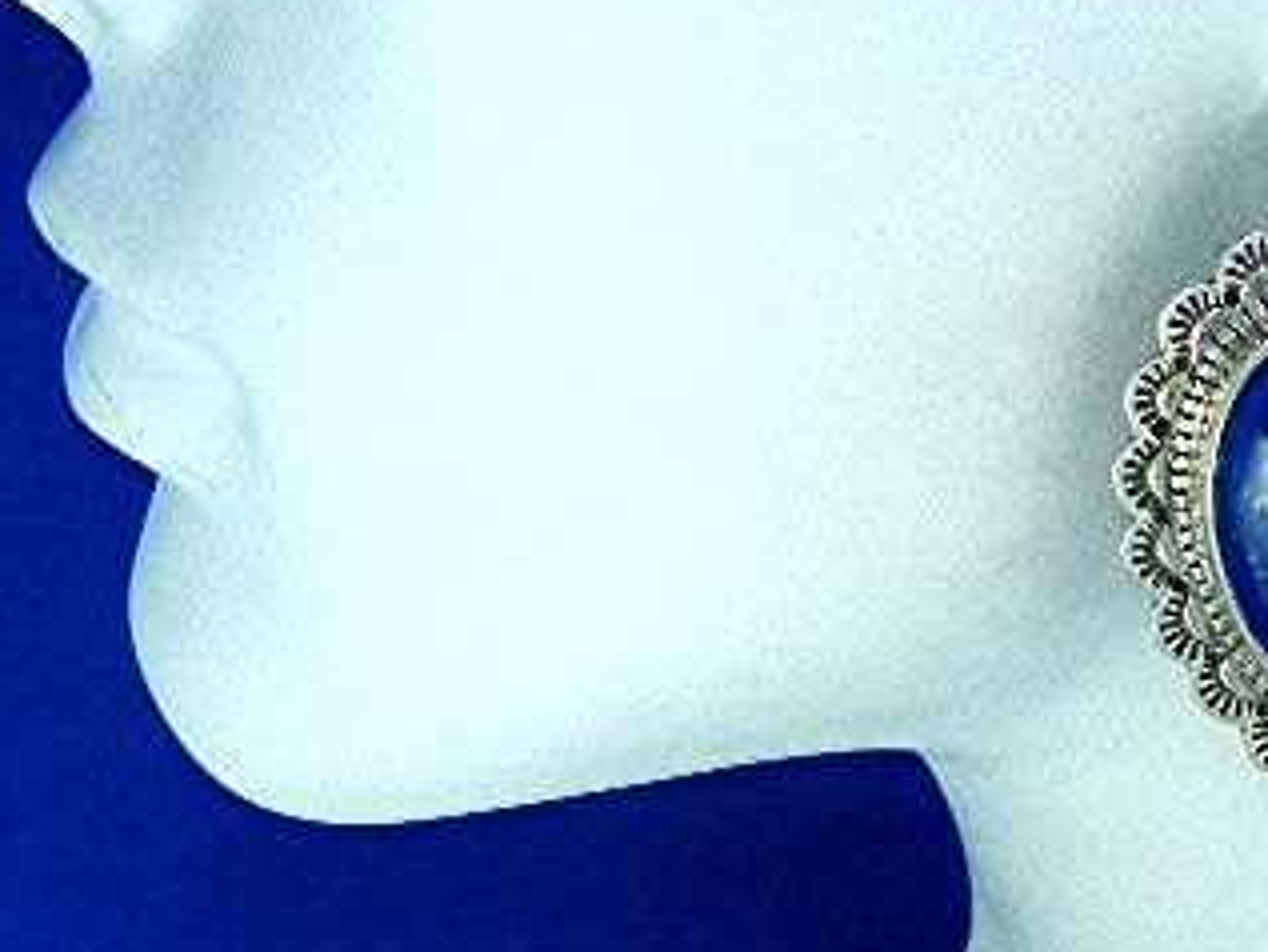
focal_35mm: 105
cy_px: 268
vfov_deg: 14.1
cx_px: 1012
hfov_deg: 18.5
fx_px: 3848
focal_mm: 9.3
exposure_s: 1/30.4
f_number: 3.9
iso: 191
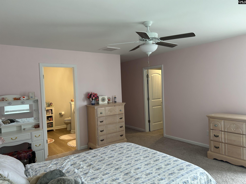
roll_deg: +2.7
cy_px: 92
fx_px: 185
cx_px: 123
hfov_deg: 67.3
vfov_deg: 53.1
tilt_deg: -2.4
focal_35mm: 26
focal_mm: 5.7
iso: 80
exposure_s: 1/120
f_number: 1.5
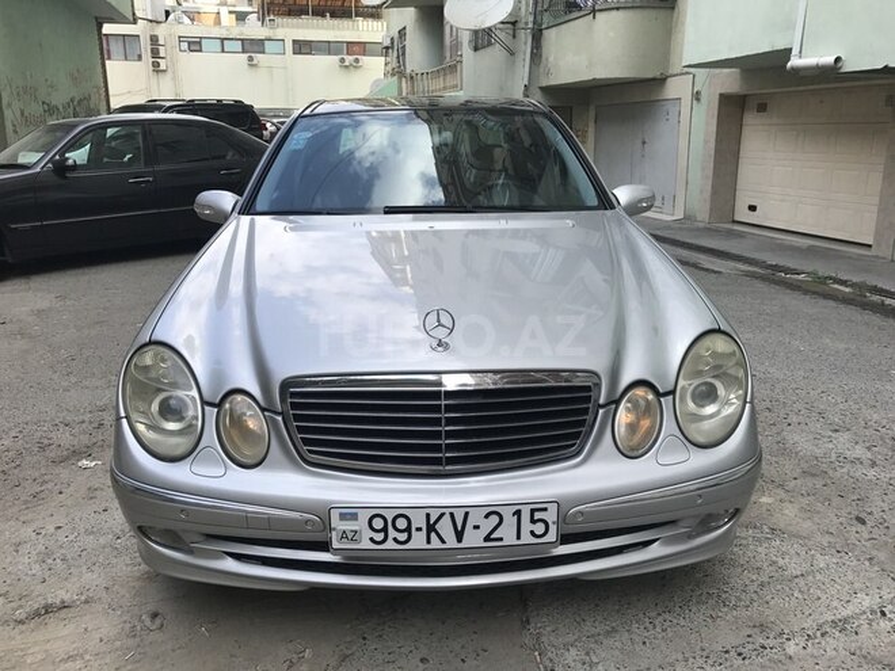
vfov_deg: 49.7
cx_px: 448
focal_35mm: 28
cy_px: 336
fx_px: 724
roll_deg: +0.2
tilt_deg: -13.6
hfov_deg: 63.4
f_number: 1.8
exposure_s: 1/665
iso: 20
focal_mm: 3.99
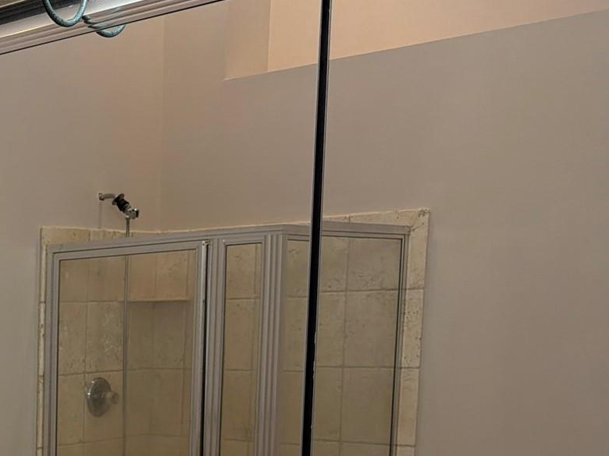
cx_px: -169
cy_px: 486
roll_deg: +0.6
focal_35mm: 63
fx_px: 1108
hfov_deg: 26.4
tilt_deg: -8.3
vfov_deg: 22.2
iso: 125
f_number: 1.78
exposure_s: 1/60
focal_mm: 6.76
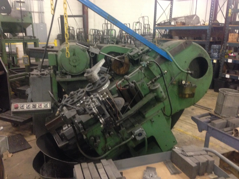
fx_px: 228
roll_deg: -2.3
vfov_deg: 43.0
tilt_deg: -13.8
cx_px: 120
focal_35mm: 33
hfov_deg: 55.3
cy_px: 90
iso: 400
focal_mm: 4.12
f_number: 2.4
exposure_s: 1/17
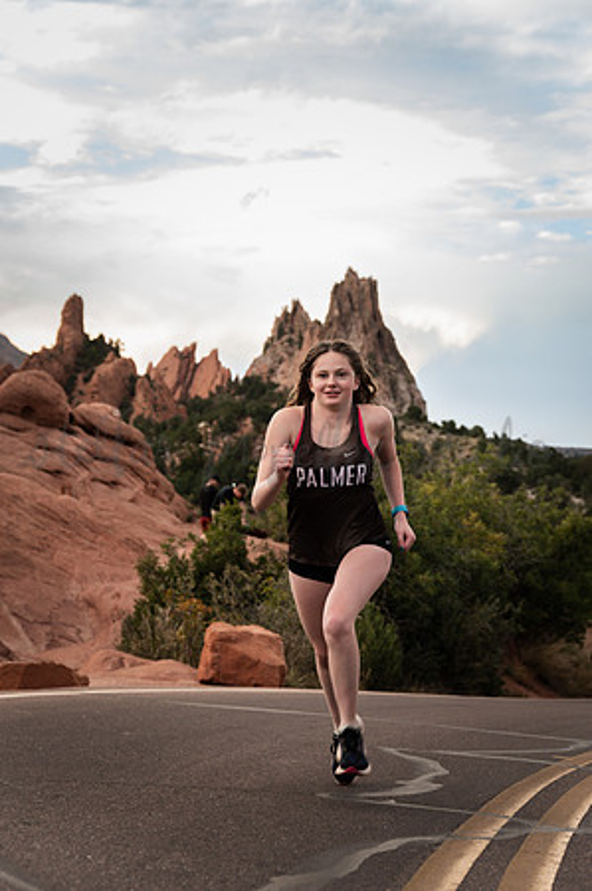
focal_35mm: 76
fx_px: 1879
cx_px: 296
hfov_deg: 17.9
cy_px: 446
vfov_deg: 26.7
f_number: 6
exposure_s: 1/160
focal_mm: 76
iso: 1000
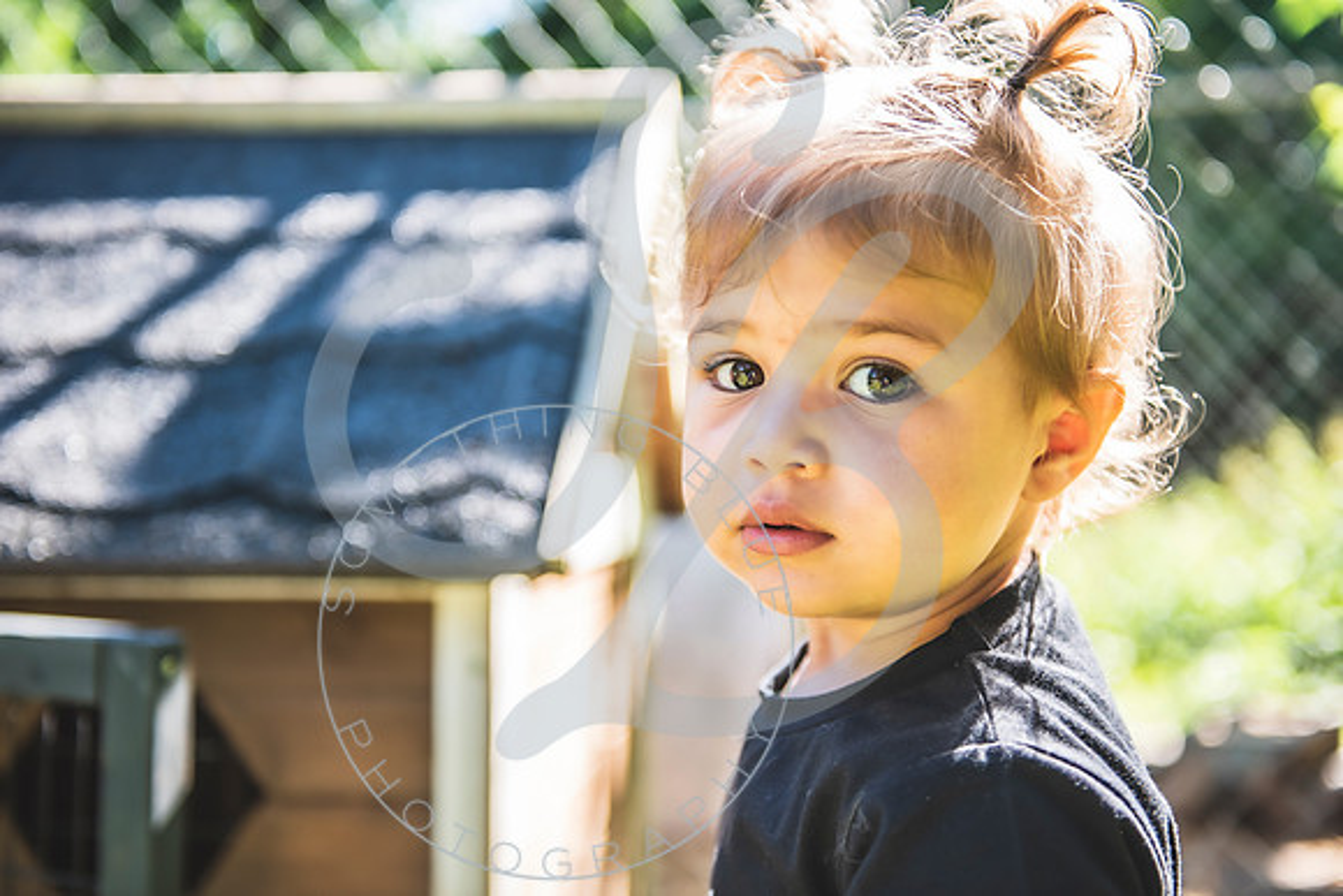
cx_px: 672
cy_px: 448
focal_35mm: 48
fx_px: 1791
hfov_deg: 41.1
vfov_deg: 28.1
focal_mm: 48
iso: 100
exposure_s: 1/200
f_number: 2.8
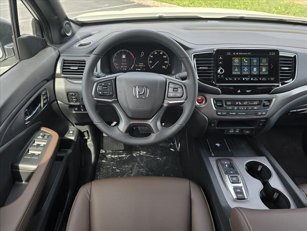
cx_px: 154
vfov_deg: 58.9
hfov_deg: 73.9
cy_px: 116
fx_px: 204
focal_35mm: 23
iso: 32
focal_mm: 6.3
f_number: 1.7
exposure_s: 1/182
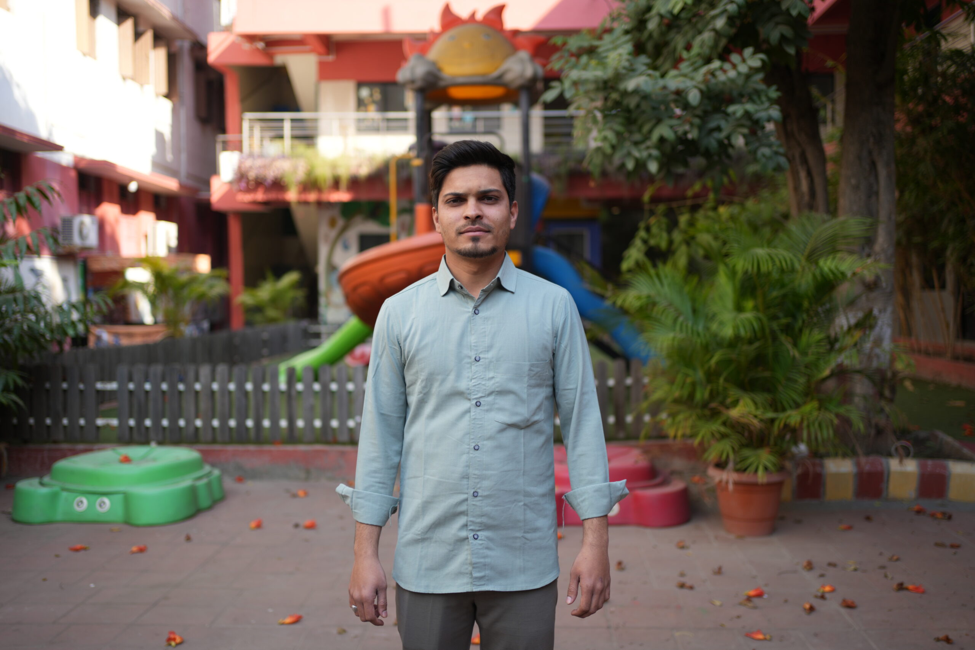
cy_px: 325
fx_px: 948
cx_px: 488
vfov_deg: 37.9
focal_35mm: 35
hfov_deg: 54.4
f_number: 1.8
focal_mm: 35
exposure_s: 1/640
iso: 100
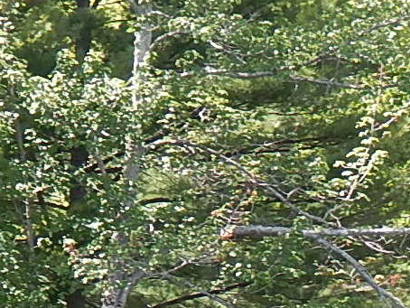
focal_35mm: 345
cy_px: 723
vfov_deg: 4.2
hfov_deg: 5.7
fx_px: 4088
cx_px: 644
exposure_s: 1/200
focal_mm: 12.3
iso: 125
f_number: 4.1
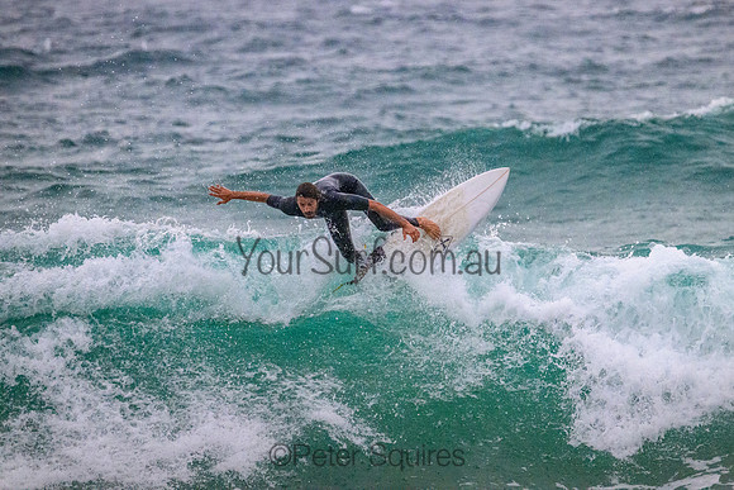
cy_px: 214
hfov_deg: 3.0
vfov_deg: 2.0
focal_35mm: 676
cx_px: 414
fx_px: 13787
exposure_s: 1/2000
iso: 8000
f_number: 11
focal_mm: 600
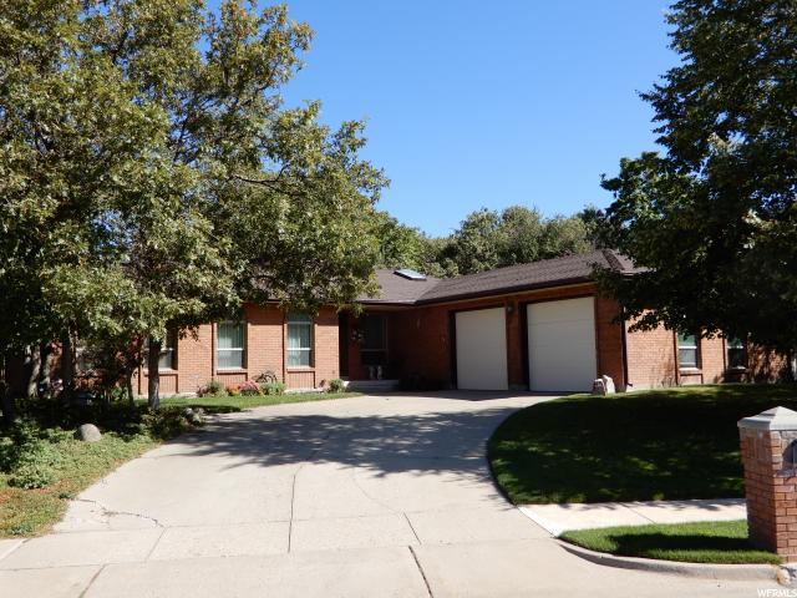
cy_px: 299
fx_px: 806
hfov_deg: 52.6
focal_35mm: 35
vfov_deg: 40.7
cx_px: 398
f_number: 4
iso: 80
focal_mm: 6.2
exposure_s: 1/500
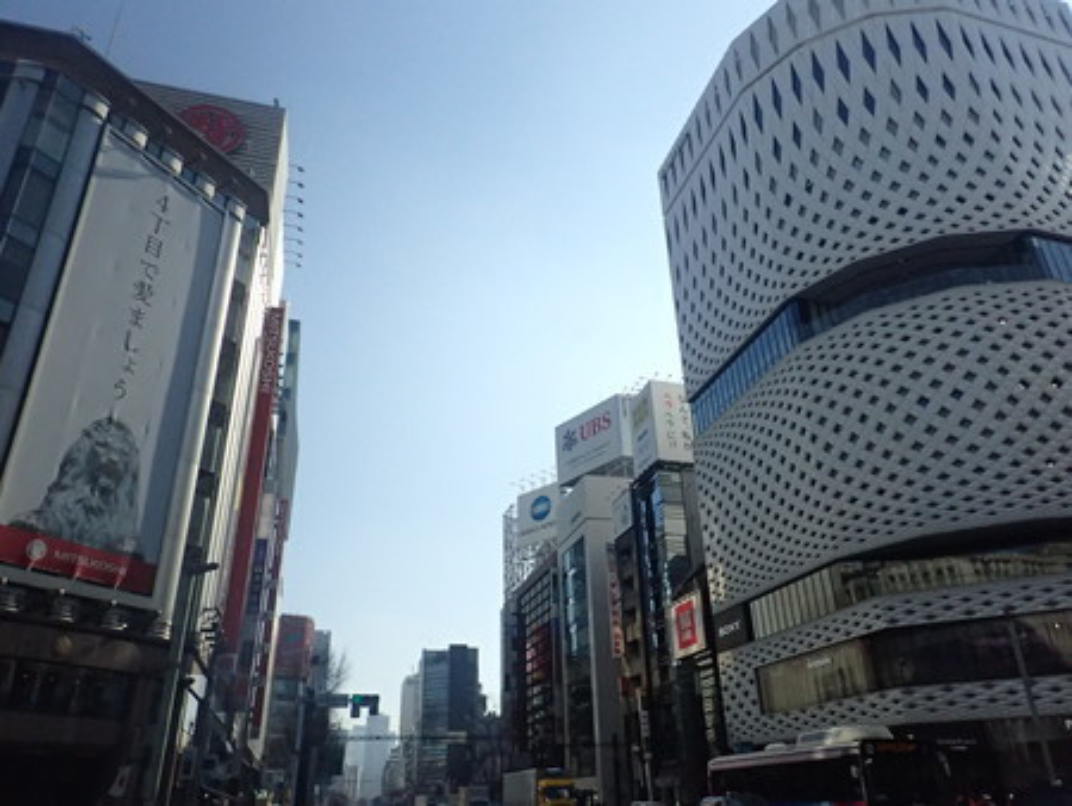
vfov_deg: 54.9
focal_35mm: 25
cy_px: 403
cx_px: 536
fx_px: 775
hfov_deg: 69.4
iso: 800
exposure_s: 1/2000
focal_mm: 4.5
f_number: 8
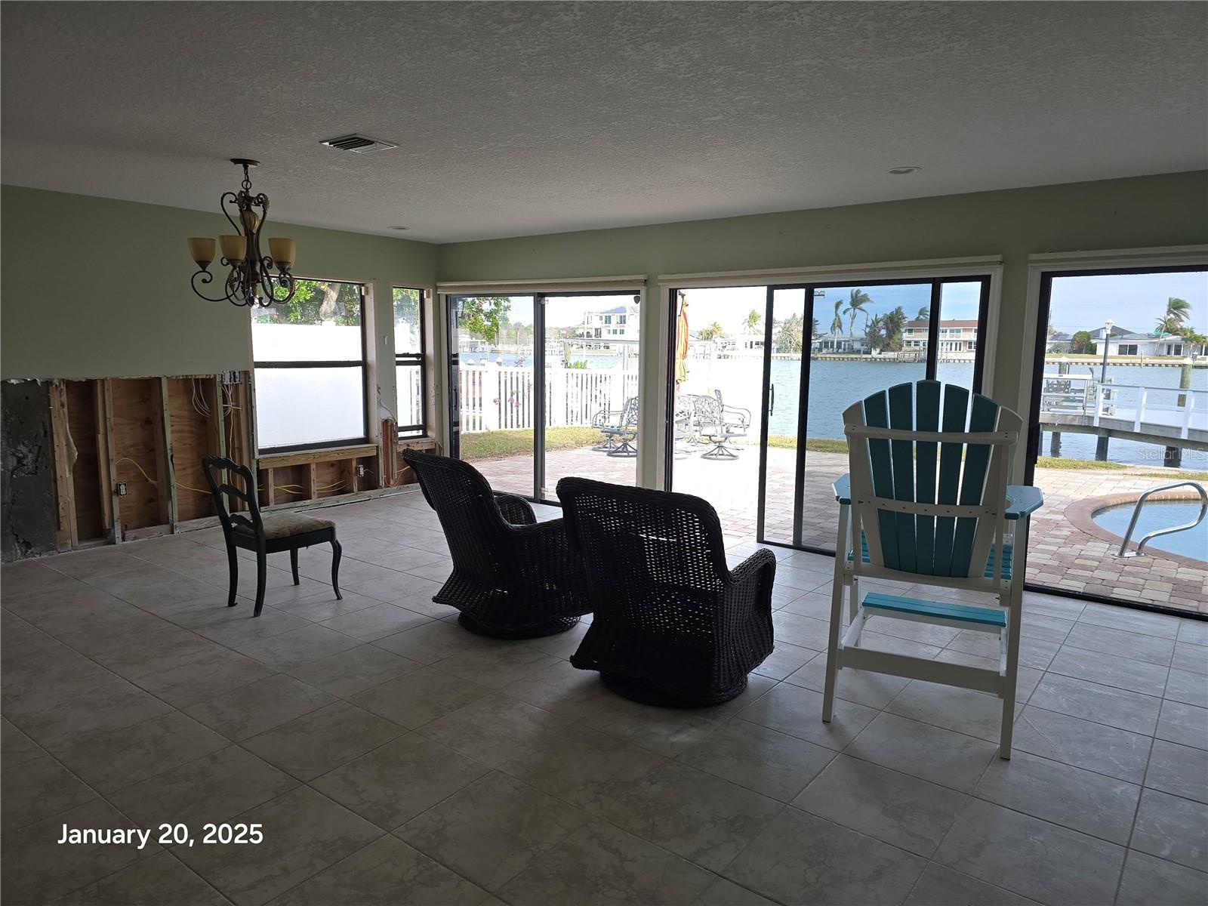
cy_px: 453
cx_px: 604
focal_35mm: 23
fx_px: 803
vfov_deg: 58.9
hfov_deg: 73.9
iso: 40
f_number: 1.7
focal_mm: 6.3
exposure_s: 1/180
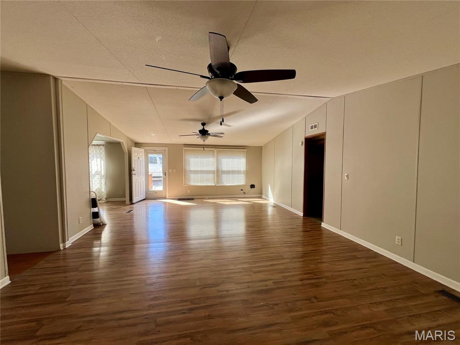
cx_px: 230
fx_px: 173
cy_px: 172
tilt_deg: -3.2
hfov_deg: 106.2
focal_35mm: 13
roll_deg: -0.4
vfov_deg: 89.9
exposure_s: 1/99
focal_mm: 1.57
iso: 40
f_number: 1.8
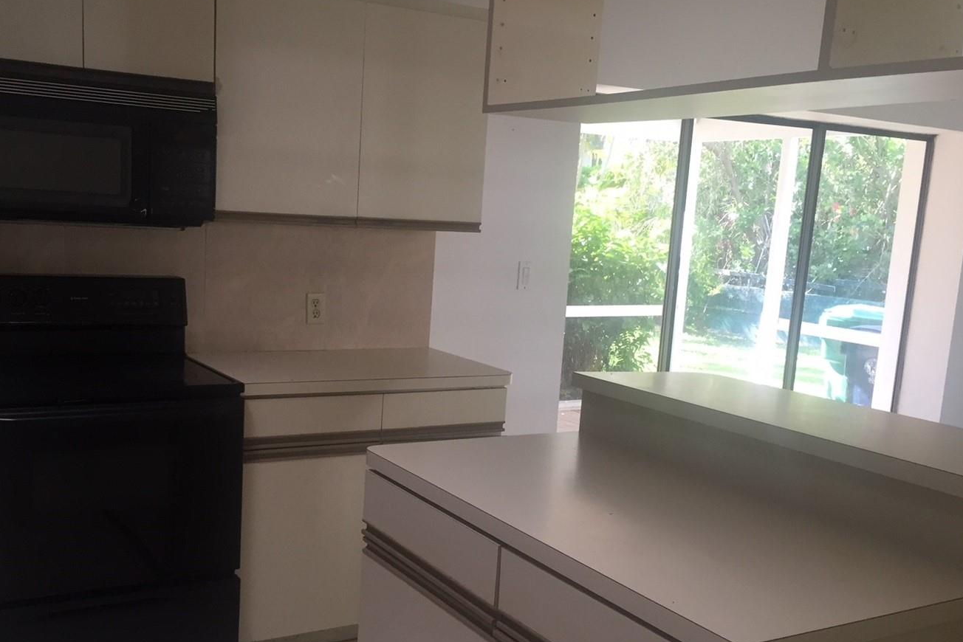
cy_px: 397
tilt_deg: -10.8
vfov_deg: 35.8
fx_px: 990
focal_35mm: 37
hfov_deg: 51.8
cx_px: 425
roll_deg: -3.1
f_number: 2.2
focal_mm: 4.15
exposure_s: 1/30
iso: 32
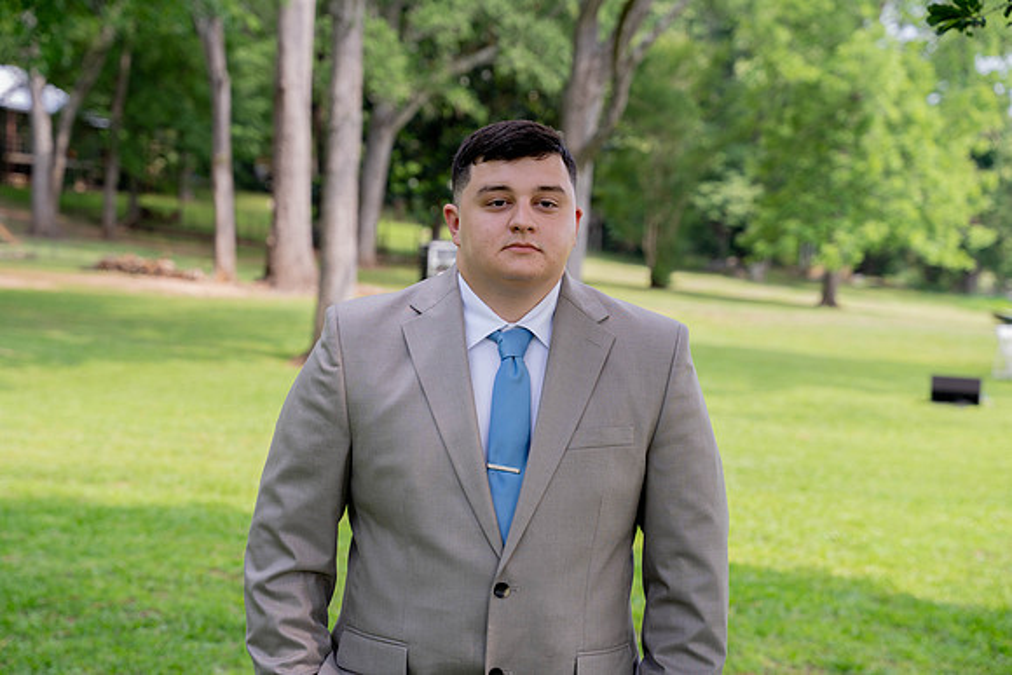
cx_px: 506
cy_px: 338
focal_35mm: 67
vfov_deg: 20.4
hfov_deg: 30.2
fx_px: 1875
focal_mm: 66.7
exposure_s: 1/250
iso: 200
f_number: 4.5
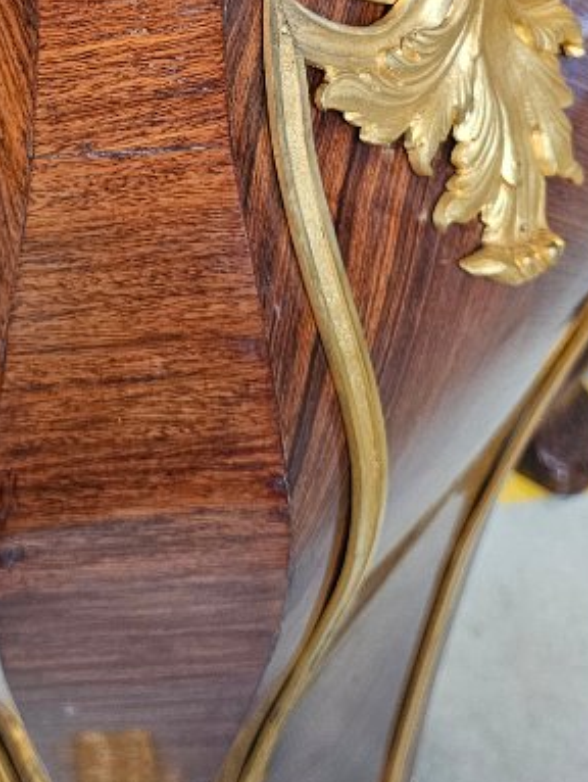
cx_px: 96
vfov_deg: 24.9
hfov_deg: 20.2
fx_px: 1628
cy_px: -102
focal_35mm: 72
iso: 400
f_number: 1.7
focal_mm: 6.3
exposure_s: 1/100
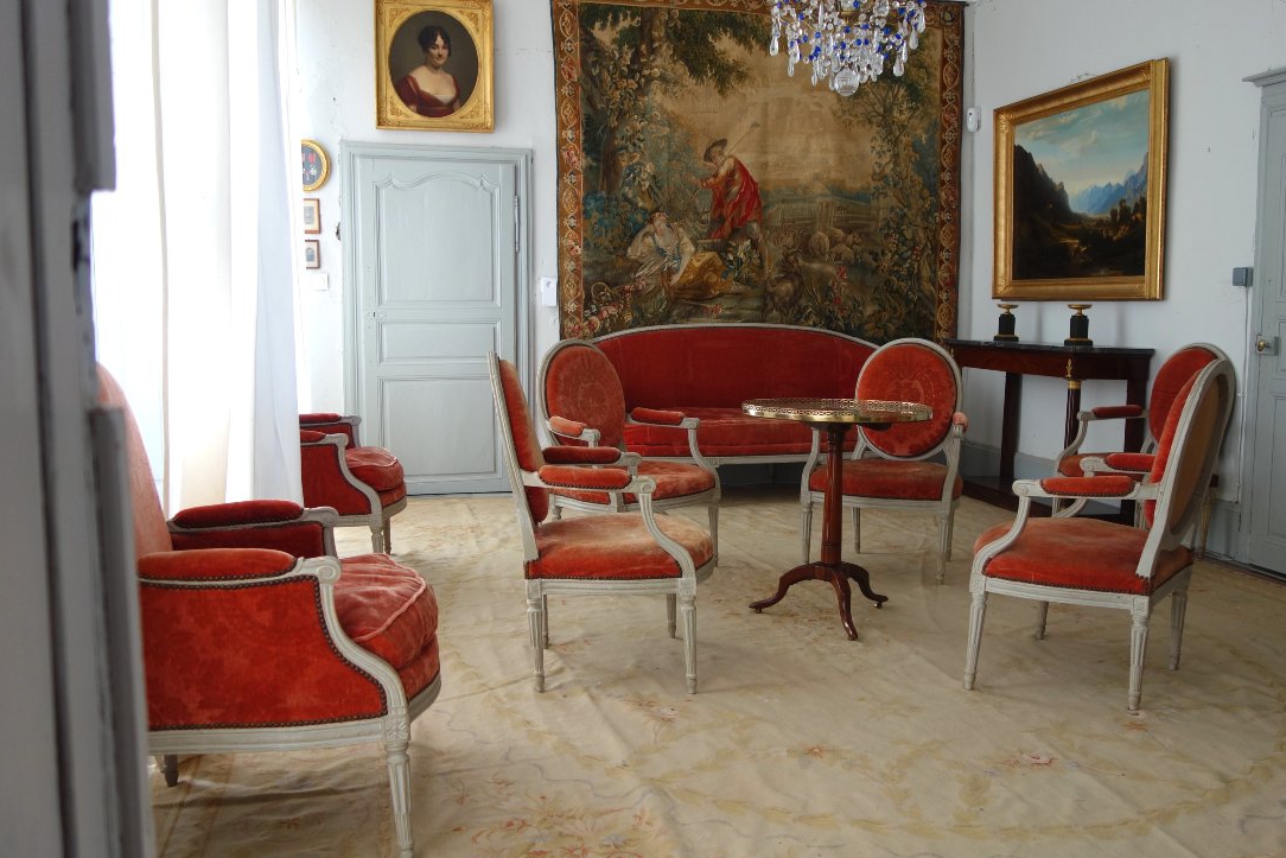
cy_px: 418
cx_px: 708
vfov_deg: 42.3
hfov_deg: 60.2
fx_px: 1107
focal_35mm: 31
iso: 125
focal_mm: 10.4
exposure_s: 1/100
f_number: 2
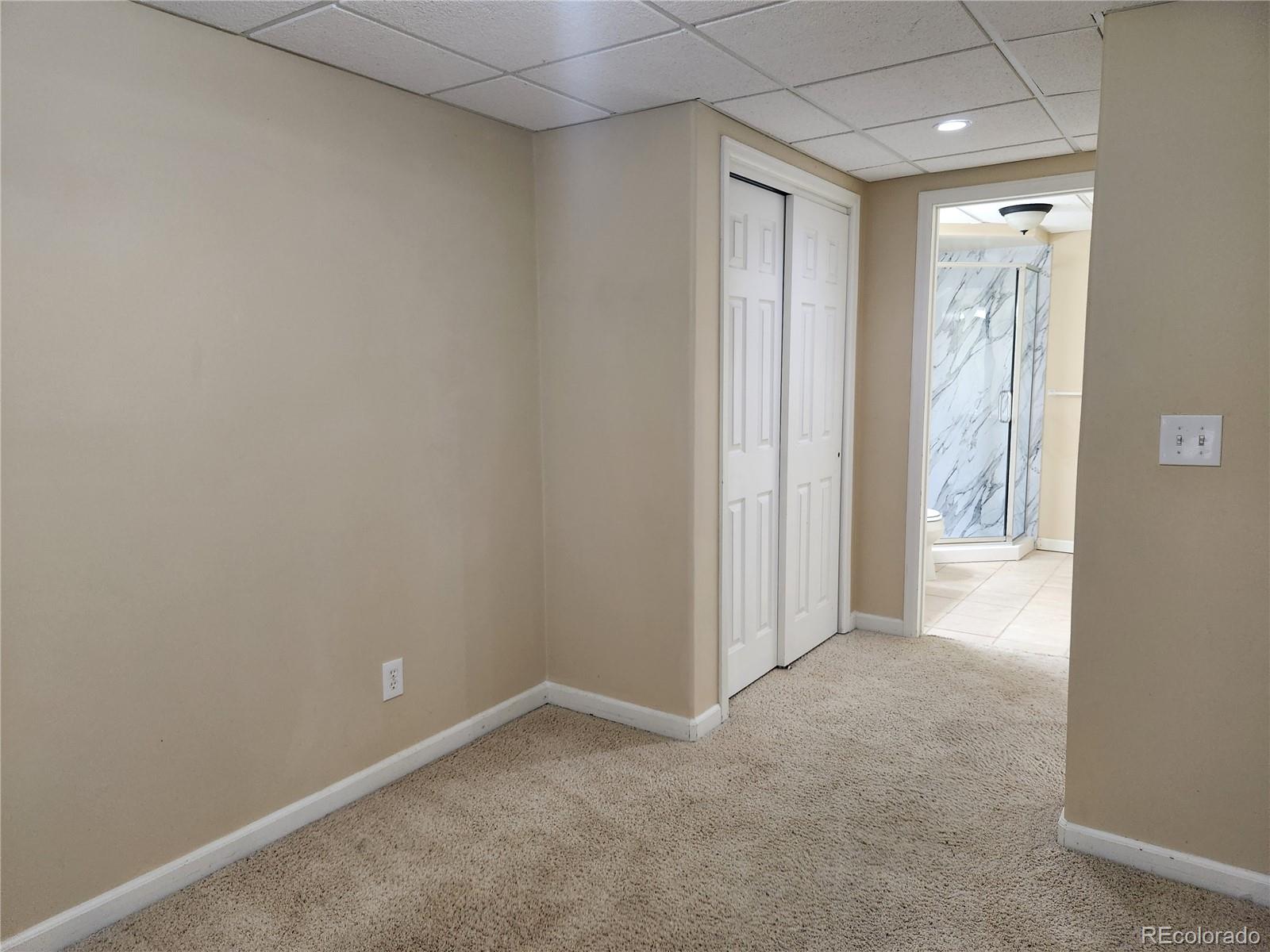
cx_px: 635
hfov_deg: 73.9
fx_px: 844
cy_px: 476
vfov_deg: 58.9
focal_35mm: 23
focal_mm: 5.4
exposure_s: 1/120
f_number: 1.8
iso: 400
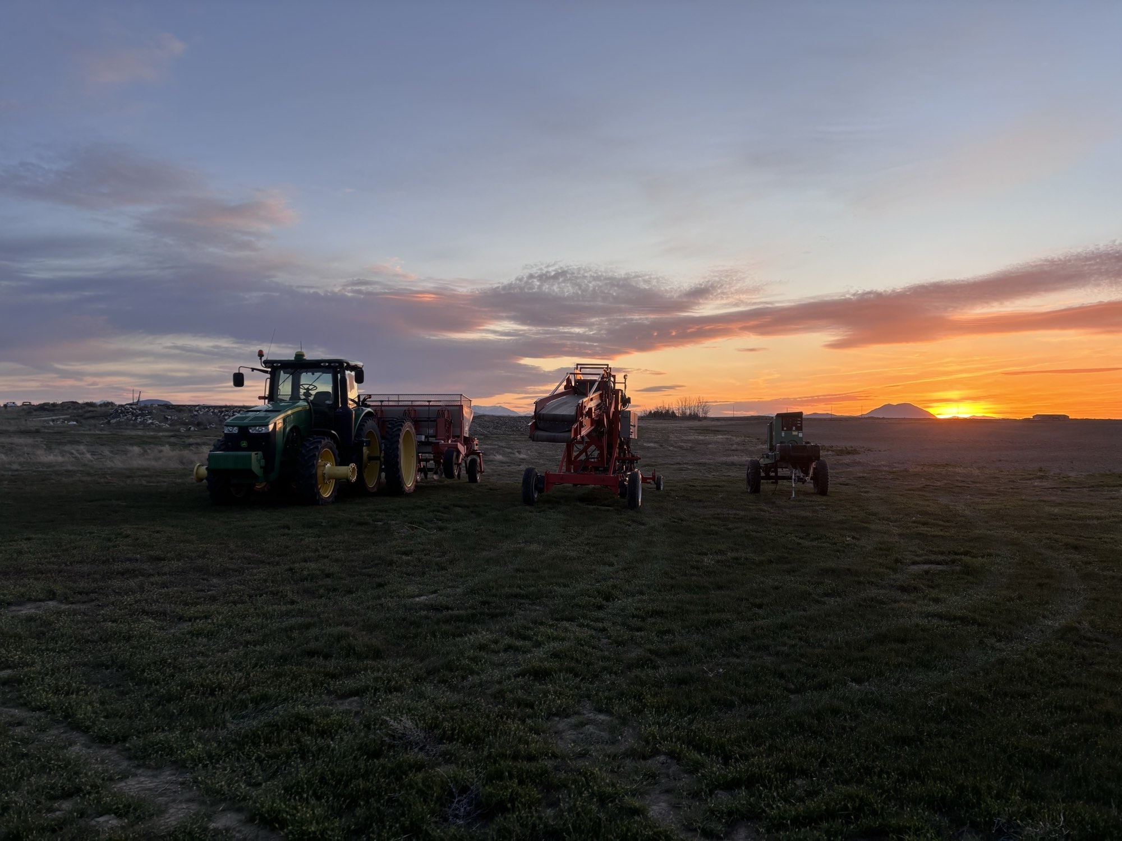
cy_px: 420
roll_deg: +0.7
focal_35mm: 26
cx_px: 561
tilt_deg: -0.1
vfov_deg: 53.1
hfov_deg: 67.3
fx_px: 843
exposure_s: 1/246
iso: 40
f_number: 1.6
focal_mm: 5.96
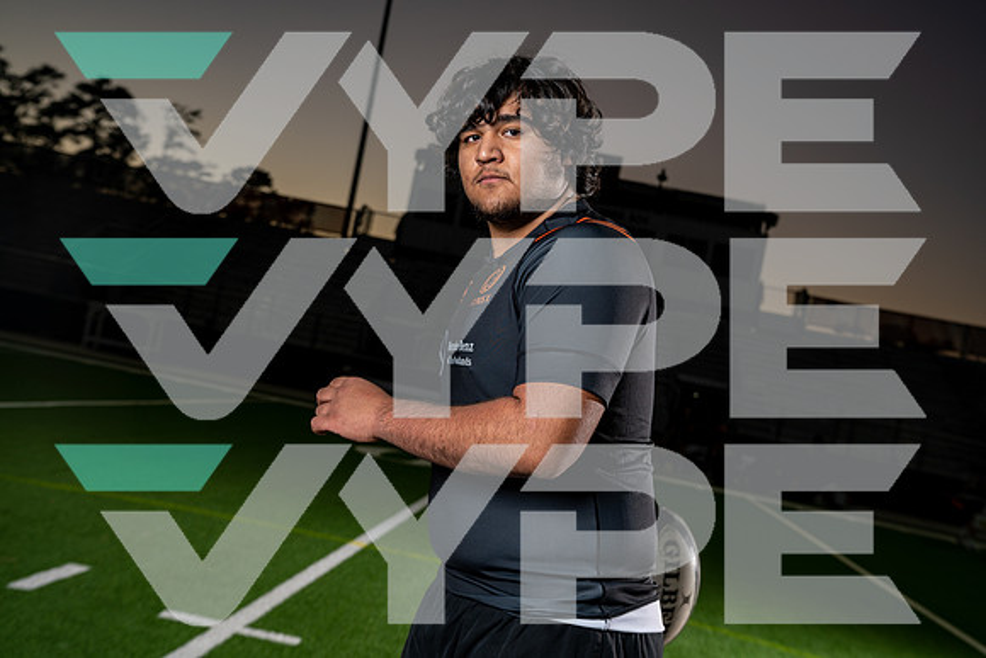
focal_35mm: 45
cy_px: 329
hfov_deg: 43.6
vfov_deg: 29.9
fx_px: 1233
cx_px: 493
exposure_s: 1/250
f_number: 4.5
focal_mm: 45
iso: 160
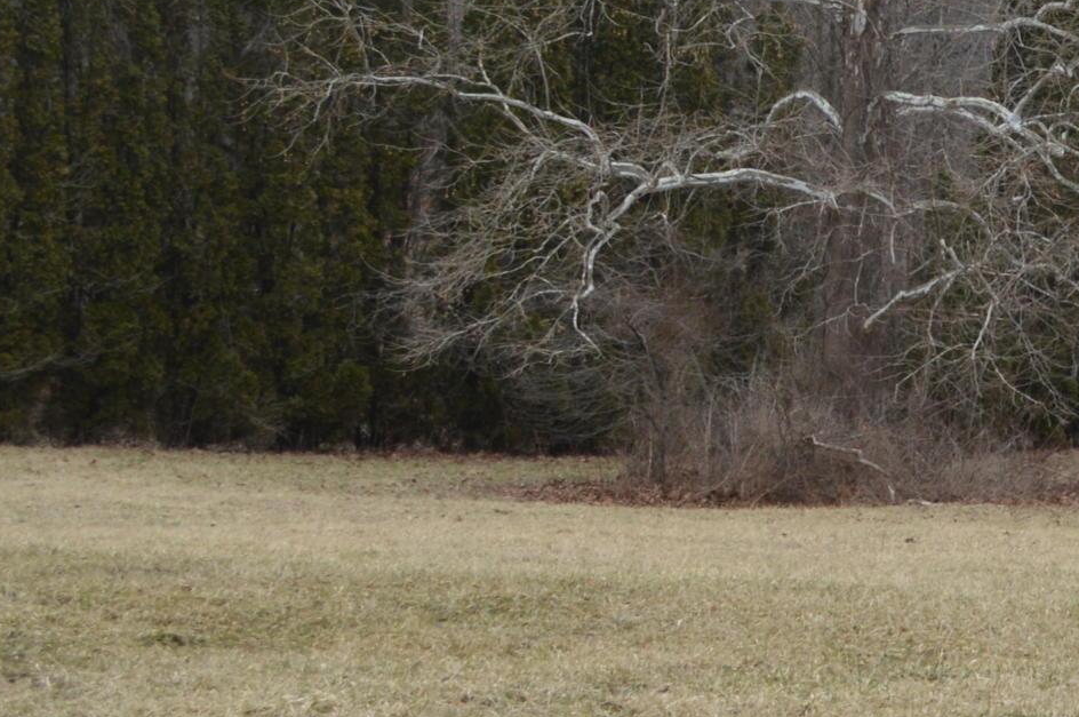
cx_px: 1651
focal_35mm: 124
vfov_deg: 11.0
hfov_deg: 15.2
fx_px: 3712
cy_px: 176
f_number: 5.6
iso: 100
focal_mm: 26
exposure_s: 1/125
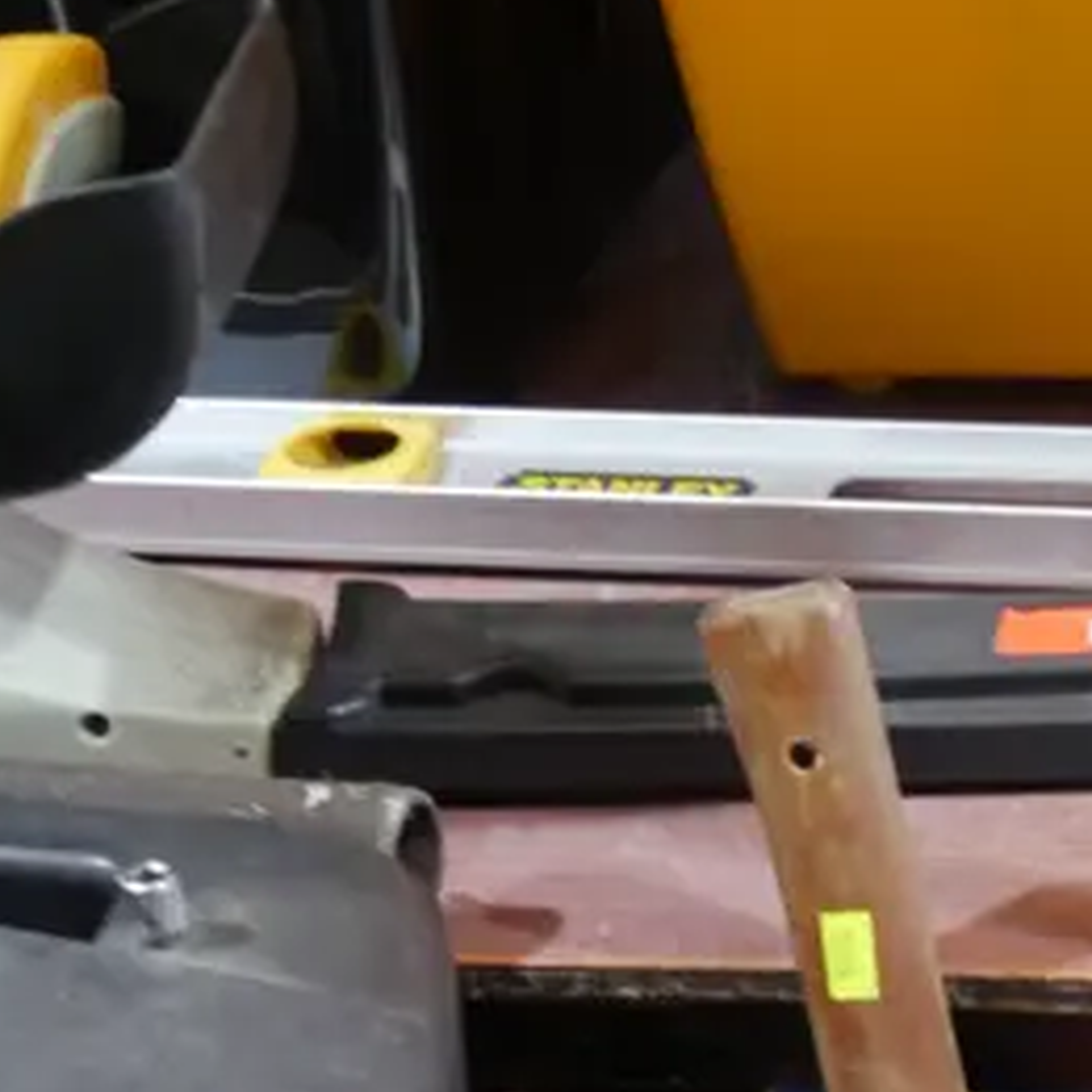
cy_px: 1807
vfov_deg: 12.4
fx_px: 4711
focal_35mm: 132
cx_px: 1567
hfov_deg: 12.6
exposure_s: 1/60
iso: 1000
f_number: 4.1
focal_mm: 19
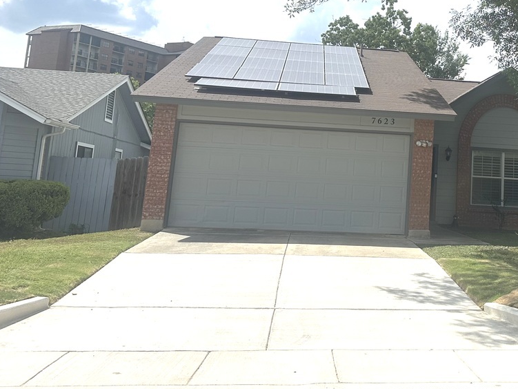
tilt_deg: +10.9
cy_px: 51
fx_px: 688
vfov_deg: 30.3
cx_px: 414
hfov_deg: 39.6
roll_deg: -3.3
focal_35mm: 46
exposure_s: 1/7576
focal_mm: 6.86
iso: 80
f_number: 1.78
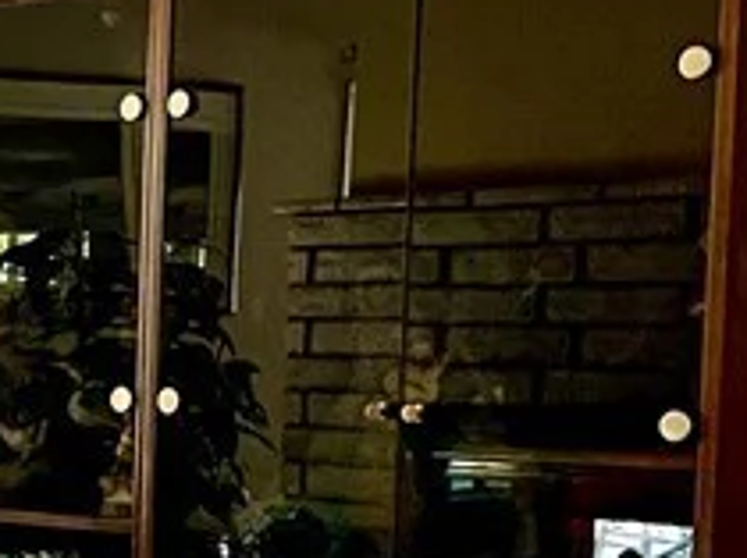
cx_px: -879
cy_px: 519
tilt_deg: -5.0
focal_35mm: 127
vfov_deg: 11.6
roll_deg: +0.4
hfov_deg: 12.9
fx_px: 2737
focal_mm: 5.7
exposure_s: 1/60
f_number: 1.5
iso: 250
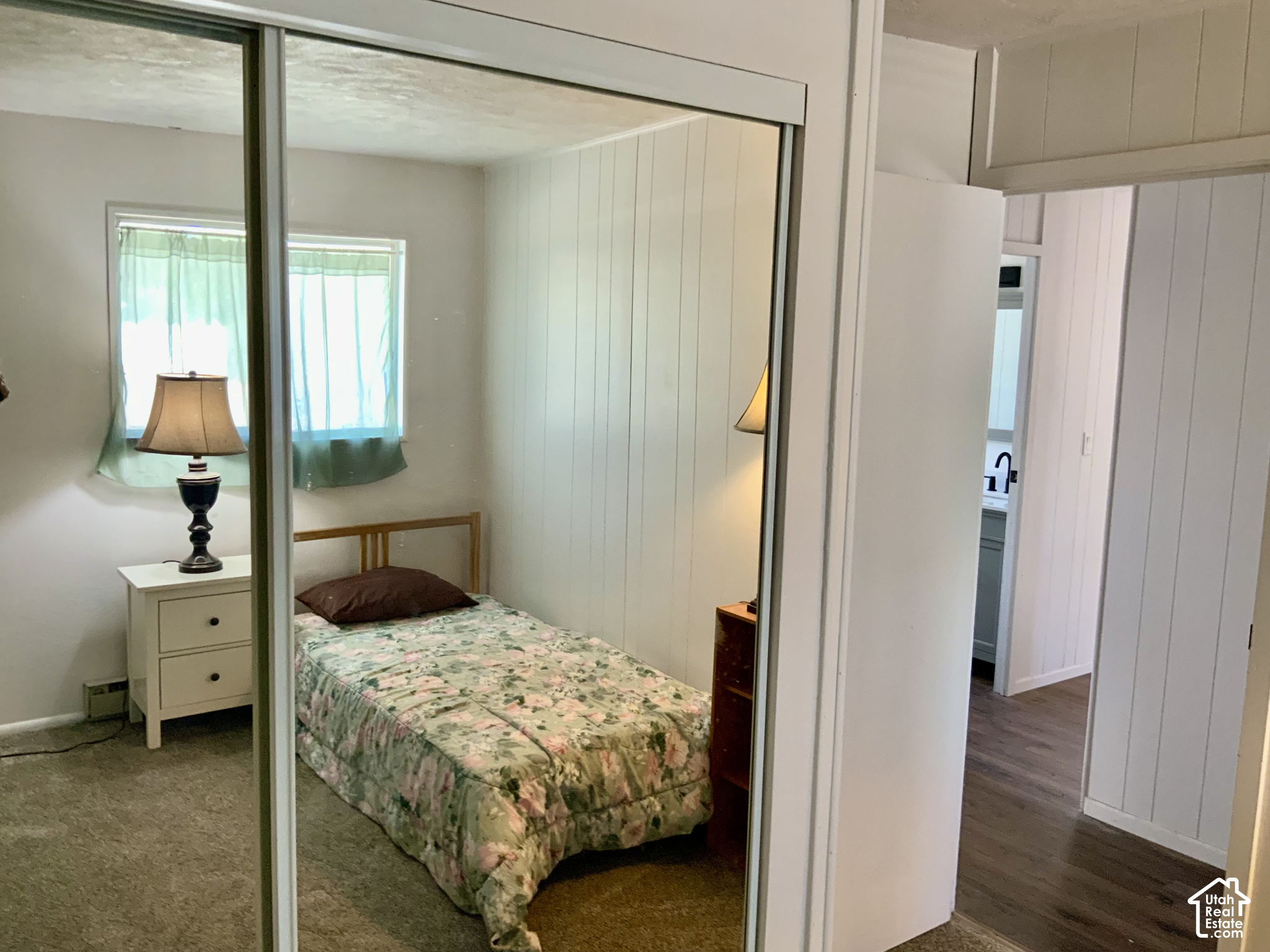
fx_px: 1064
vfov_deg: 48.2
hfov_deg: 61.7
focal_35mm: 29
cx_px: 635
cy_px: 476
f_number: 1.8
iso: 125
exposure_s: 1/60
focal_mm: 3
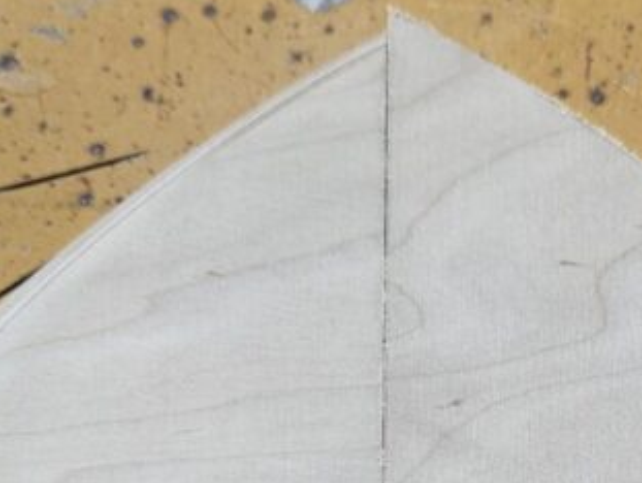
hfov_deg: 24.4
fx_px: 1467
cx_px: 493
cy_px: 560
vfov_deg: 17.9
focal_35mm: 79
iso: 669
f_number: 1.85
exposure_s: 1/120
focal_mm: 6.81
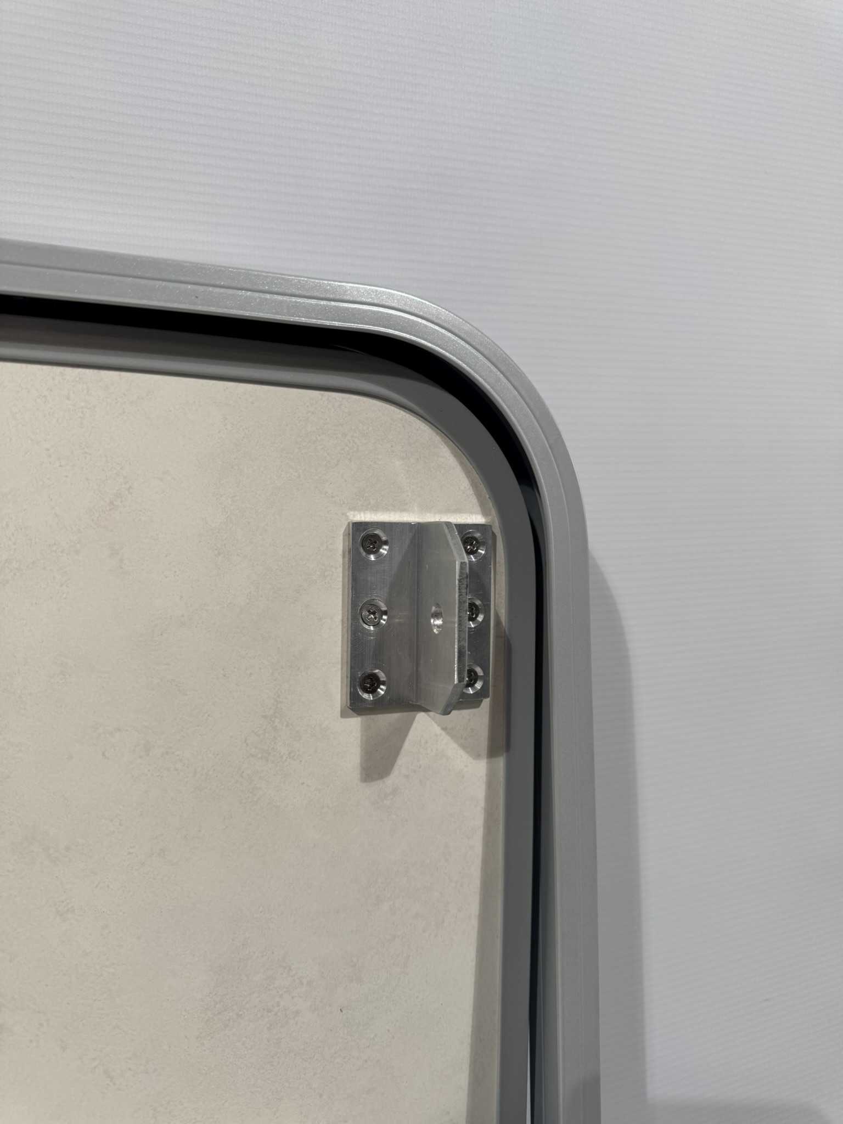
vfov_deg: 71.6
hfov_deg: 56.8
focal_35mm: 24
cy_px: 562
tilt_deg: -1.2
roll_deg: +0.4
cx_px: 422
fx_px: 779
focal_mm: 6.76
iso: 80
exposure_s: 1/366
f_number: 1.78
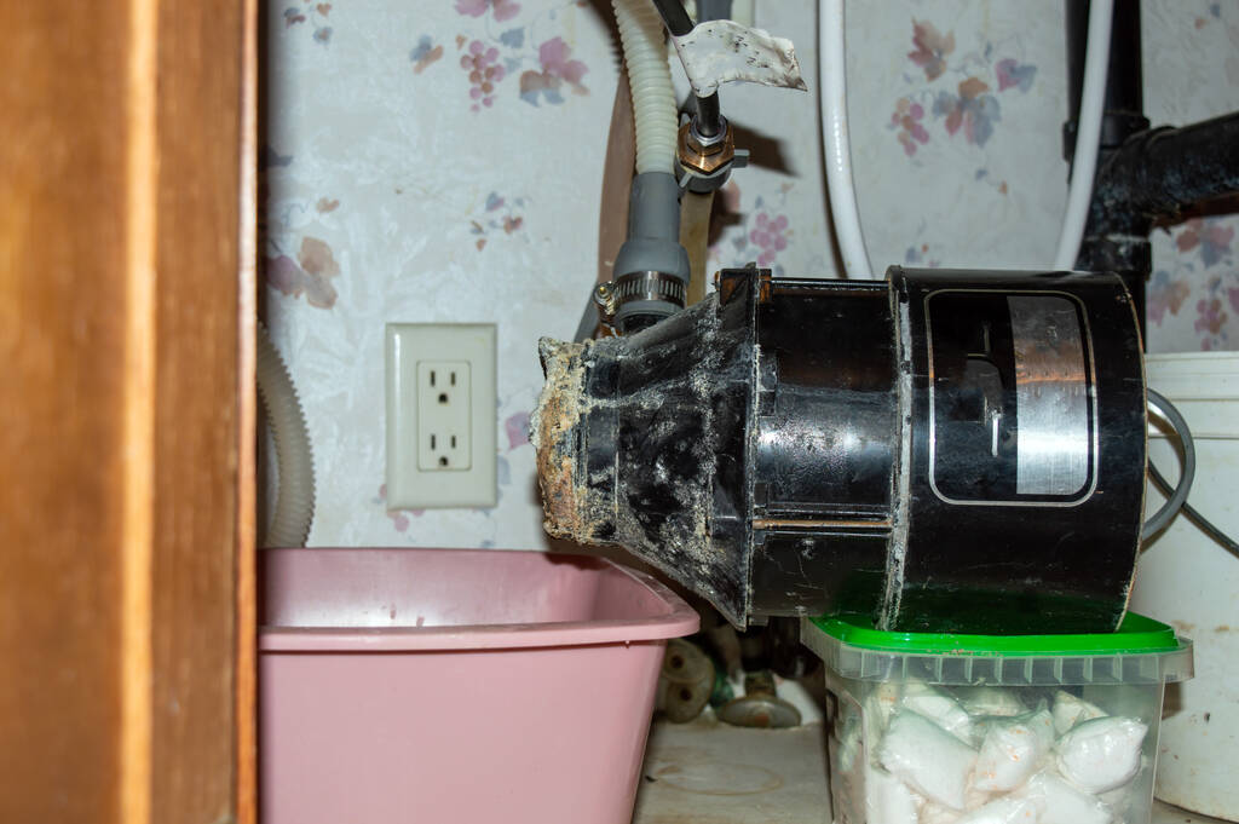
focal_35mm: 46
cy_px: 412
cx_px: 620
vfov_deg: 28.9
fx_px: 1599
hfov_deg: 42.4
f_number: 5.6
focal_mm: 31
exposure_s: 1/60
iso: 100
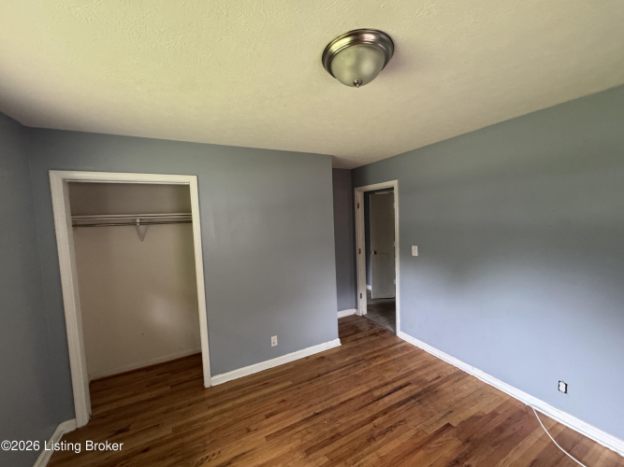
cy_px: 234
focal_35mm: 14
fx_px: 252
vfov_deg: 85.7
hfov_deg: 102.1
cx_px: 312
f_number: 2.2
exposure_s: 1/60
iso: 320
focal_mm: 2.22
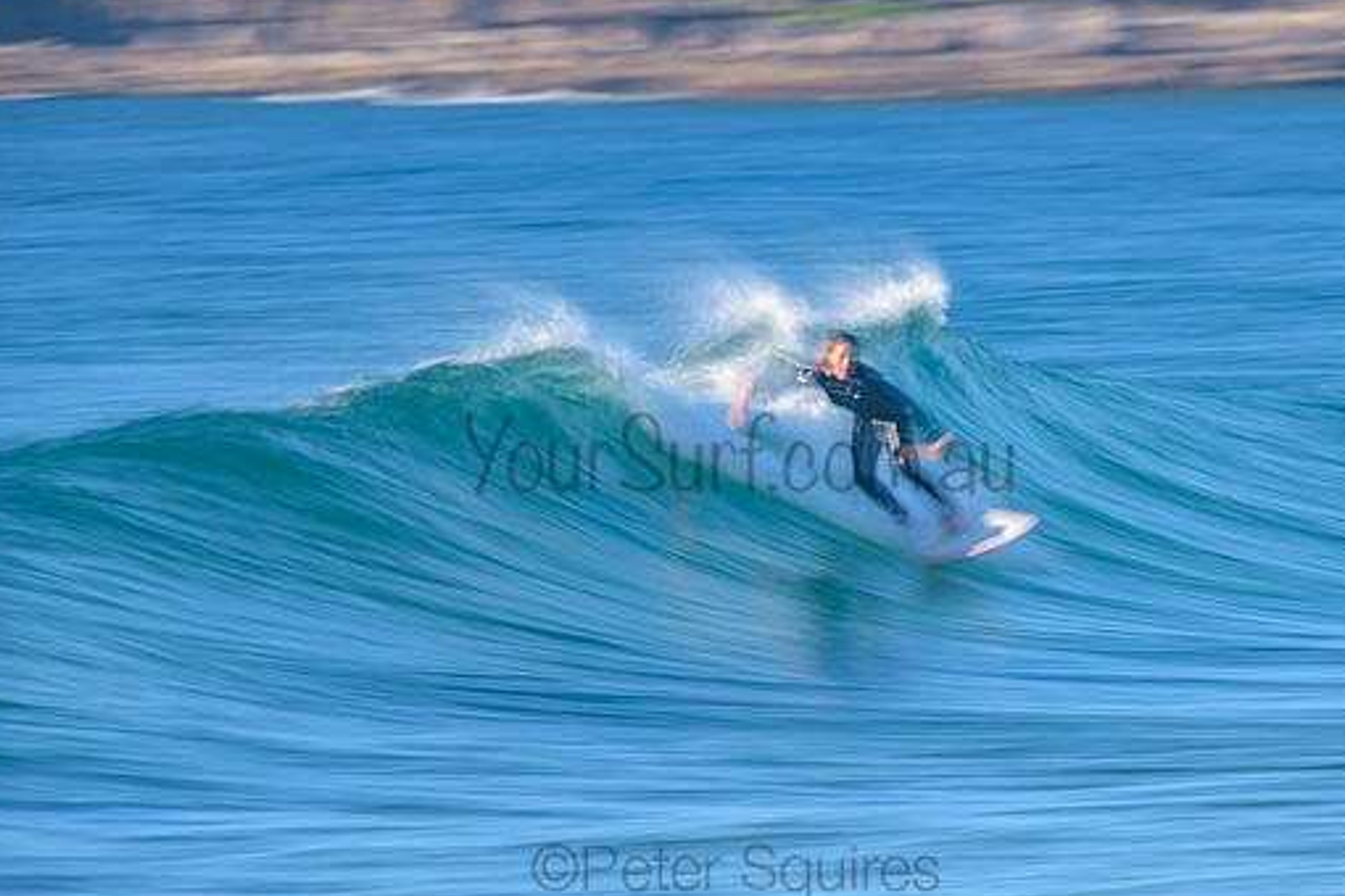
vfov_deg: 2.4
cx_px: 736
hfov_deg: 3.6
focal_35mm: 569
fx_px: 21257
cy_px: 431
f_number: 11
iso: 31
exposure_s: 1/6
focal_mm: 500
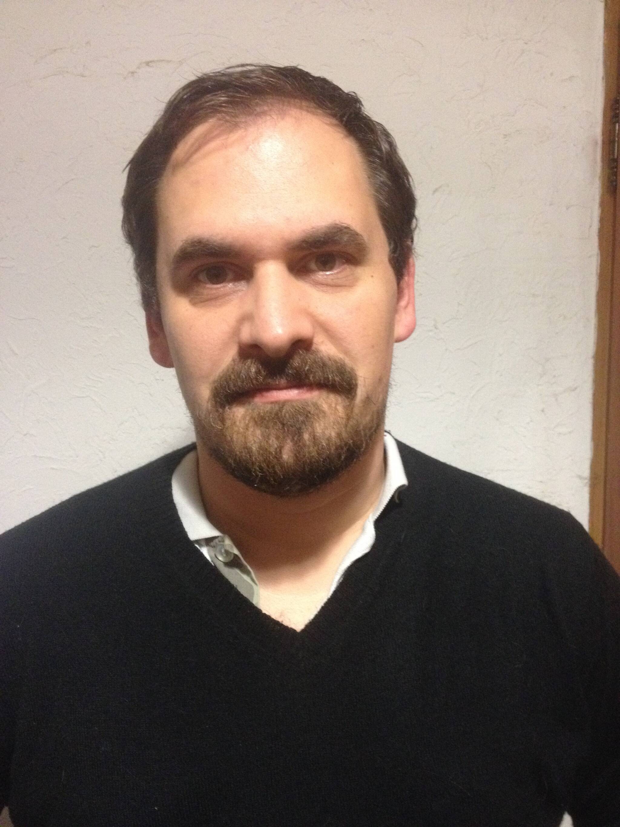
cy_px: 414
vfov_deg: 52.6
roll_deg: -0.5
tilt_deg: -3.4
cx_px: 310
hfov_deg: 40.7
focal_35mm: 35
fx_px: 836
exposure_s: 1/17
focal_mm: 4.28
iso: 400
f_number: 2.4
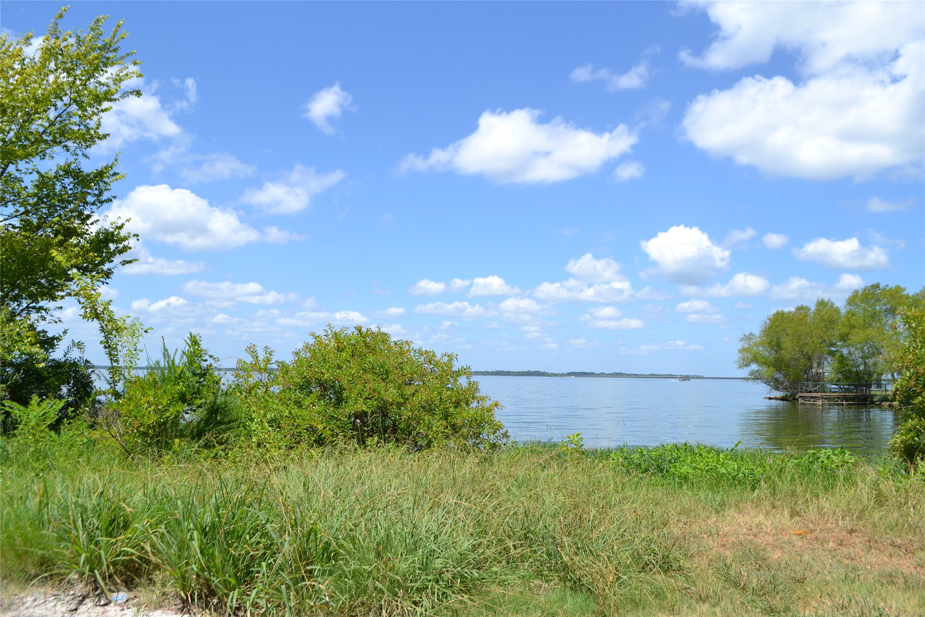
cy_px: 308
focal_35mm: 27
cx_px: 462
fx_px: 694
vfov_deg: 47.9
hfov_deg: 67.4
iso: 100
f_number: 8
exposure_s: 1/250
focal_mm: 18
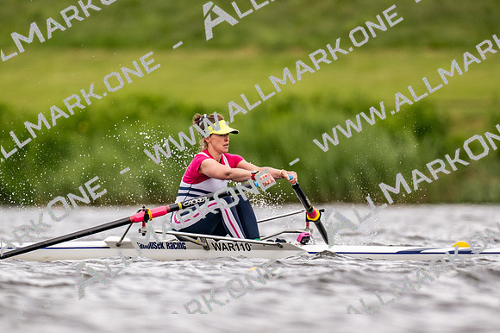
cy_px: 166
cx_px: 250
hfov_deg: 2.3
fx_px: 12492
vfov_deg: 1.5
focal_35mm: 900
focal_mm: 600
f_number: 4
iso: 500
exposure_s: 1/2500
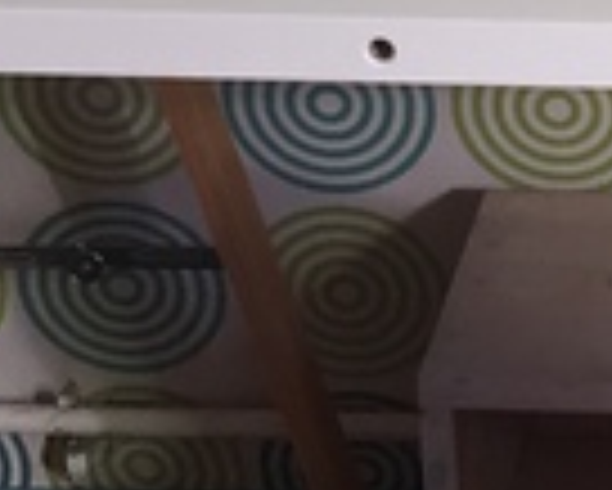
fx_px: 3770
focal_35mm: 208
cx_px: 1102
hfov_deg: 8.9
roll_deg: -1.4
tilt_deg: -26.8
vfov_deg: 7.4
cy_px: -63
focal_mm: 4.15
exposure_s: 1/33
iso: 32
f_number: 2.2
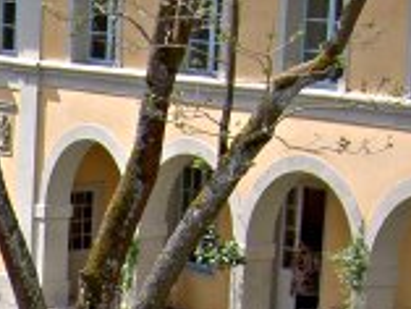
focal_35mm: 180
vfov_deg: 8.0
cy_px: 579
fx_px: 2139
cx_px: -366
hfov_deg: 10.3
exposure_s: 1/160
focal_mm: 7.7
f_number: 5.7
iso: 50
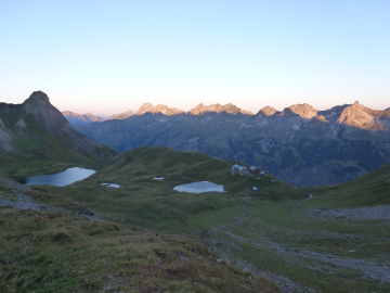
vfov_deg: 56.8
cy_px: 146
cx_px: 195
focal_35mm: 24
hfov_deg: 71.6
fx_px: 270
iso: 160
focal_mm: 4.3
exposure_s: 1/160
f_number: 3.3
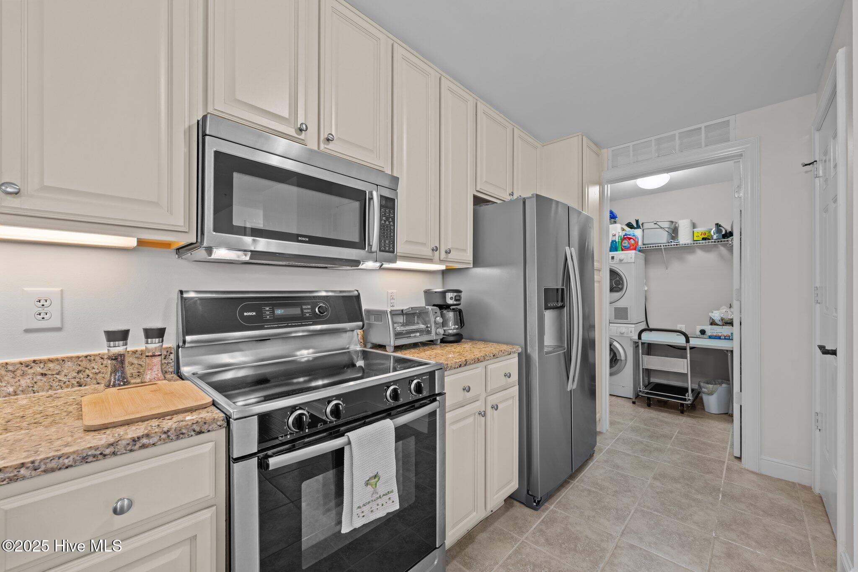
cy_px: 286
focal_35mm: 14
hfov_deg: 104.3
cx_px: 429
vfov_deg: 81.2
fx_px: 334
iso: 100
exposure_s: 1.6
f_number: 9
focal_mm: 14
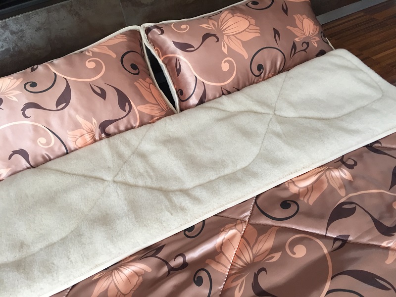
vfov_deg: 48.2
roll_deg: +9.6
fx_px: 332
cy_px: 148
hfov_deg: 61.7
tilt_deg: -42.4
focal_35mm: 29
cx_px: 198
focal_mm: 4.15
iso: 100
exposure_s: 1/33
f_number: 2.2
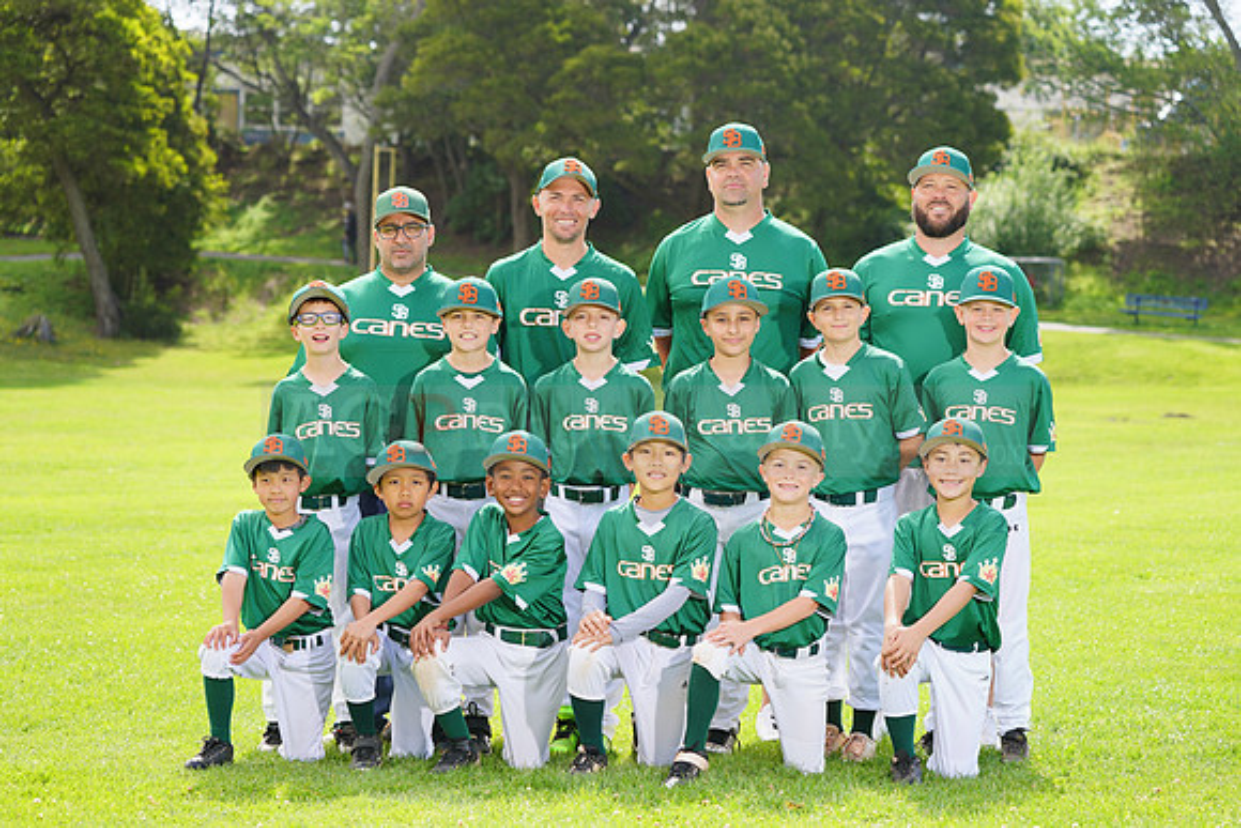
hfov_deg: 20.4
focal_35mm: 100
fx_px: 3448
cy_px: 414
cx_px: 620
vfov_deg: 13.7
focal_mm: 100
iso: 100
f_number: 5.6
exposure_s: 1/250
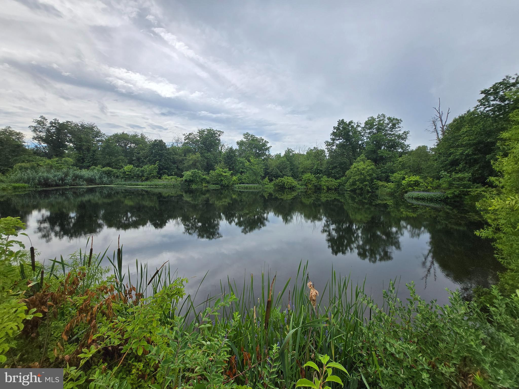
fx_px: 195
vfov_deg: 89.9
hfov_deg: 106.2
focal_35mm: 13
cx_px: 260
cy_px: 194
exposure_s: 1/1255
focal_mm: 1.7
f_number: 2.2
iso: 25
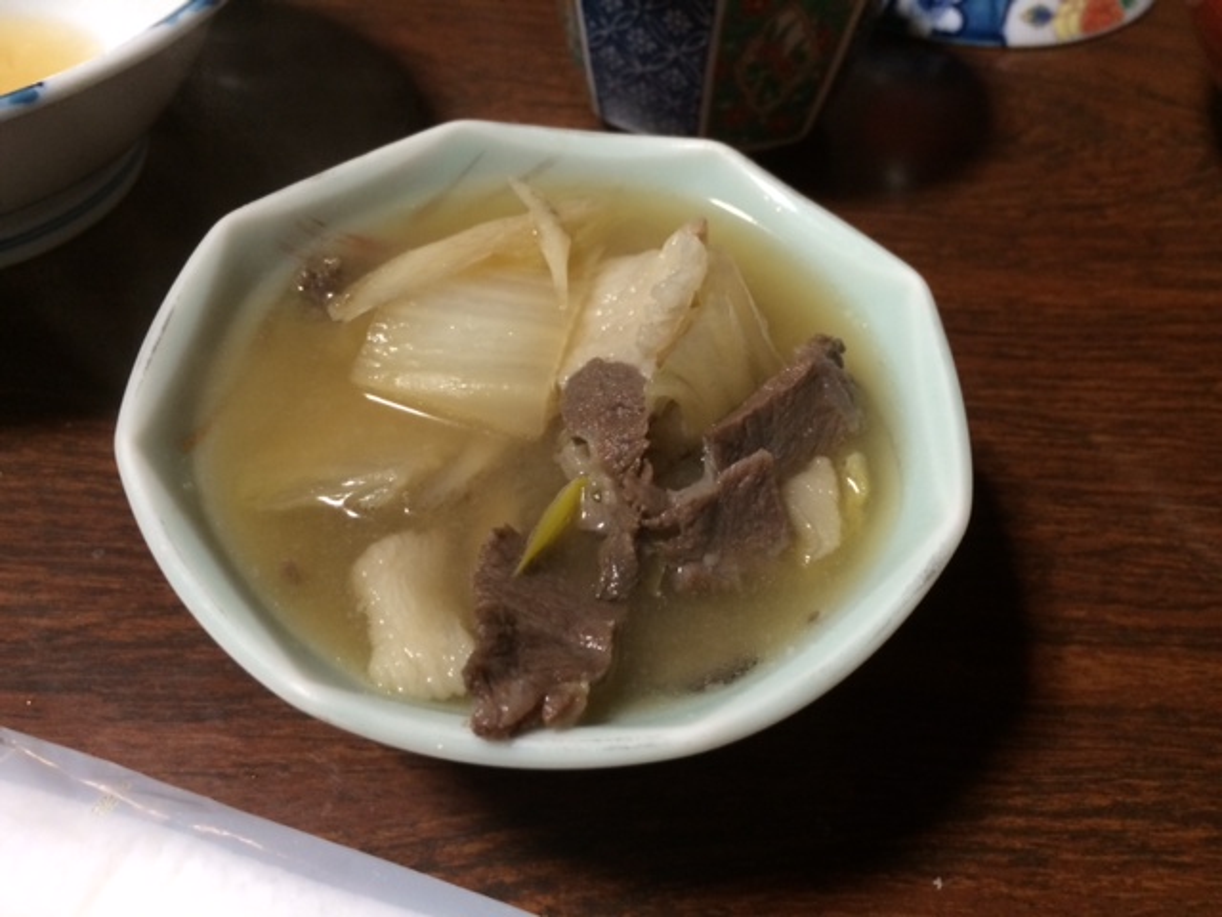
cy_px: 458
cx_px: 611
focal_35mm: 30
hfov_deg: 60.0
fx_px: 1059
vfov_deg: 46.8
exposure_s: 1/30
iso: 200
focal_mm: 4.12
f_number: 2.2
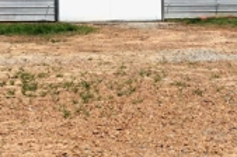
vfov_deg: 7.3
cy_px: -38
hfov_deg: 11.1
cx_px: 104
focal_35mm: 185
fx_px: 1216
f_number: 8
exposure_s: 1/2500
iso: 320
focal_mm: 52
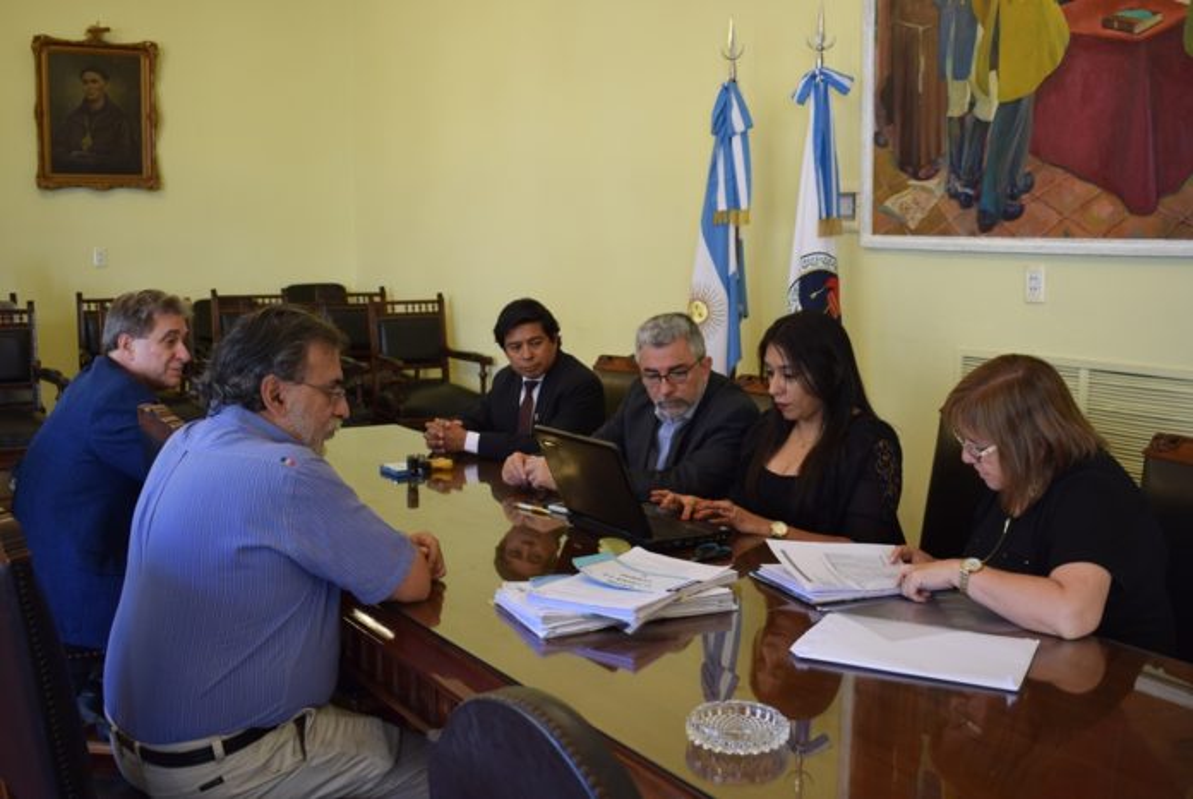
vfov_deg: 40.1
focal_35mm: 33
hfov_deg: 57.2
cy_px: 400
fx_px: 1095
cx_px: 596
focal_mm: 22
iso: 400
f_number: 4
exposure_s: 1/60
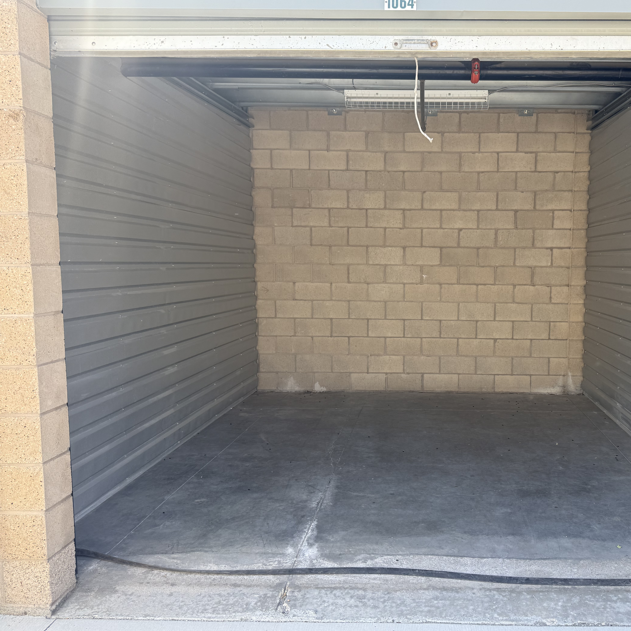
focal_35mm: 29
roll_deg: -0.2
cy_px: 317
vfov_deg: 55.6
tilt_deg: -4.7
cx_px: 423
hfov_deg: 54.4
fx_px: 598
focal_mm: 6.76
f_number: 1.78
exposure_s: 1/393
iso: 80
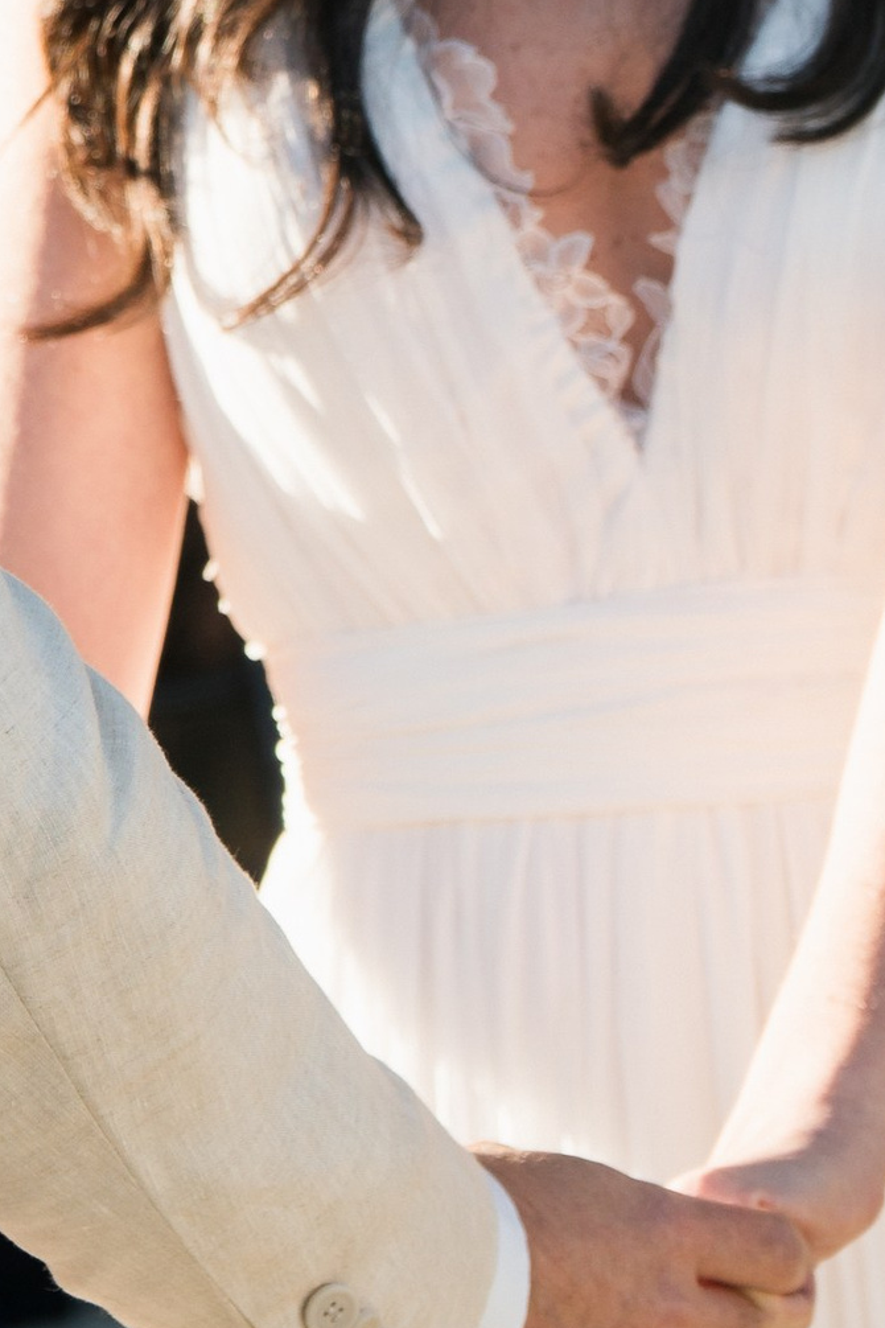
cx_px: -140
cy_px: -114
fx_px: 14786
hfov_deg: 3.4
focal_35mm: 401
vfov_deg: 5.1
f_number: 4
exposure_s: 1/250
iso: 100
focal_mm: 70
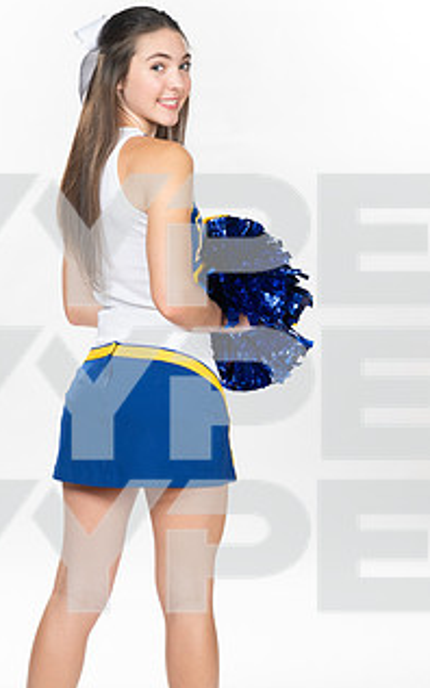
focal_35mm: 81
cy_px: 395
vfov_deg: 25.5
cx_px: 146
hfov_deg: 16.1
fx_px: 1519
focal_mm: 56
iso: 800
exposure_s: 1/320
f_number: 7.1
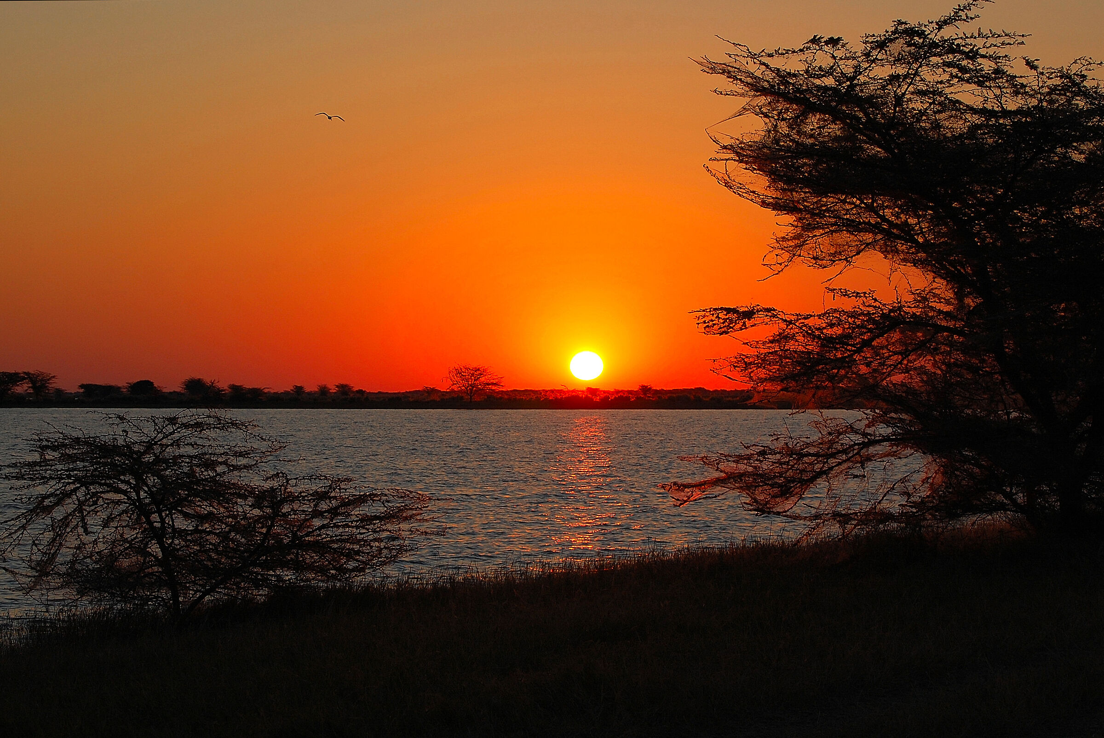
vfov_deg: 13.1
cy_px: 369
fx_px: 3222
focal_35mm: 105
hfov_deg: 19.4
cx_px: 552
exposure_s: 1/320
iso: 200
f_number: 9
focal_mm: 70
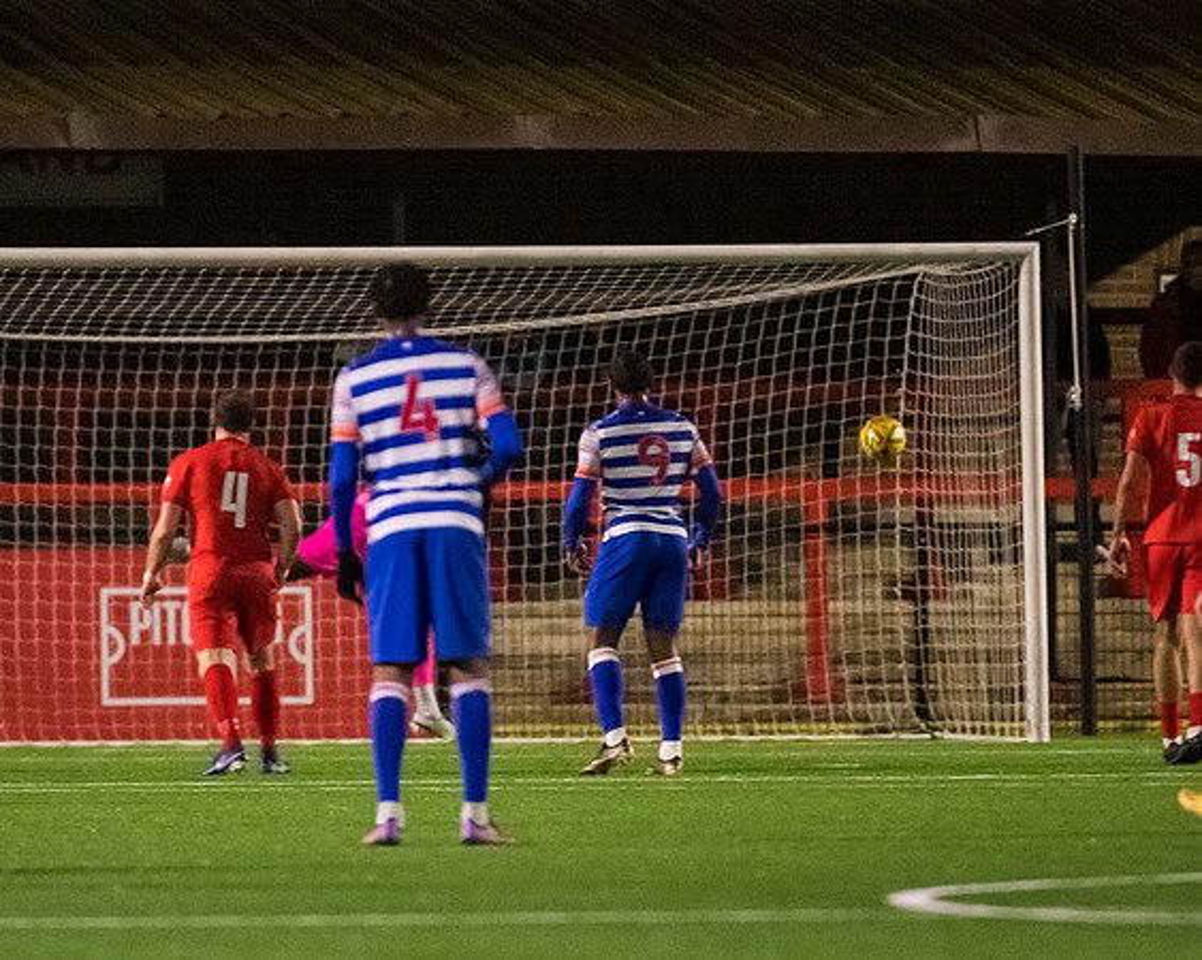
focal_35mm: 604
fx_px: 21485
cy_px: 493
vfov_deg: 2.6
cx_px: 368
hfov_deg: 3.2
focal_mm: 300
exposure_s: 1/1250
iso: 8000
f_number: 2.8
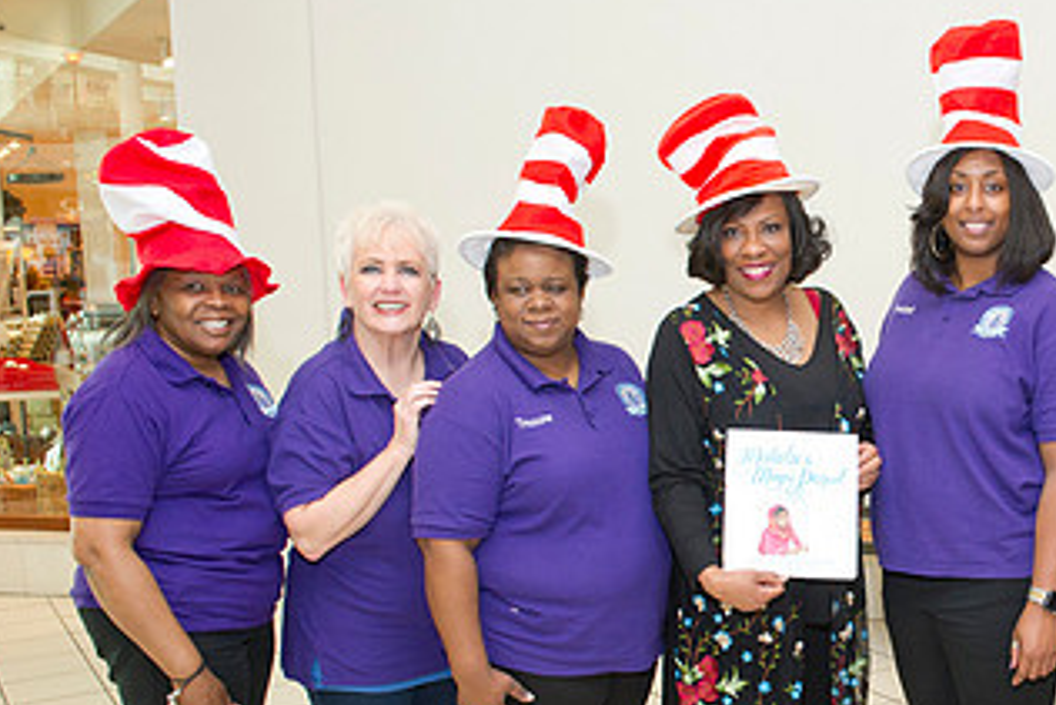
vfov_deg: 30.2
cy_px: 488
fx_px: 1291
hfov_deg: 41.4
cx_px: 922
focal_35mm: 44
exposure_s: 1/200
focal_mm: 24
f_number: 5.6
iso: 1250
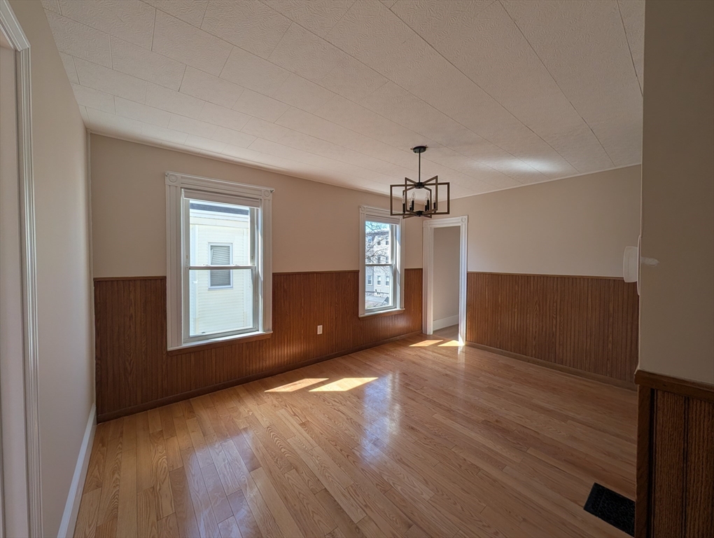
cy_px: 269
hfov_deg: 110.5
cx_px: 357
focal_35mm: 12
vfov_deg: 94.6
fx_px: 248
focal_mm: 2.02
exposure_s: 1/900
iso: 52
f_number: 1.7
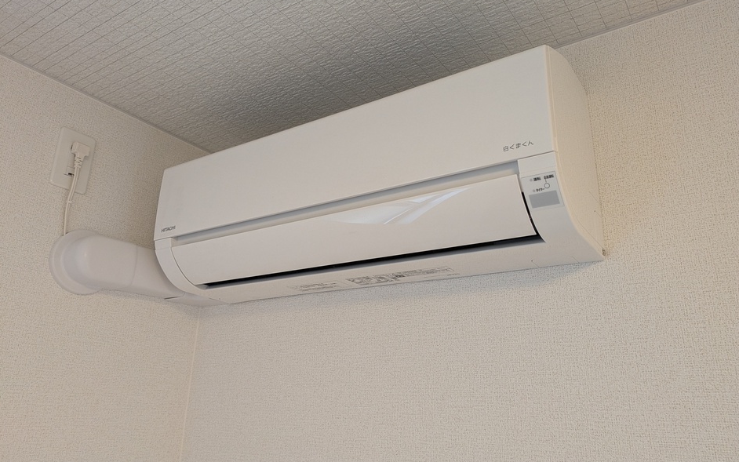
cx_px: 376
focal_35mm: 27
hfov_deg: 68.4
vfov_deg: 45.9
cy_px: 198
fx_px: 544
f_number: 1.89
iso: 166
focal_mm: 5.43
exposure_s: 1/100
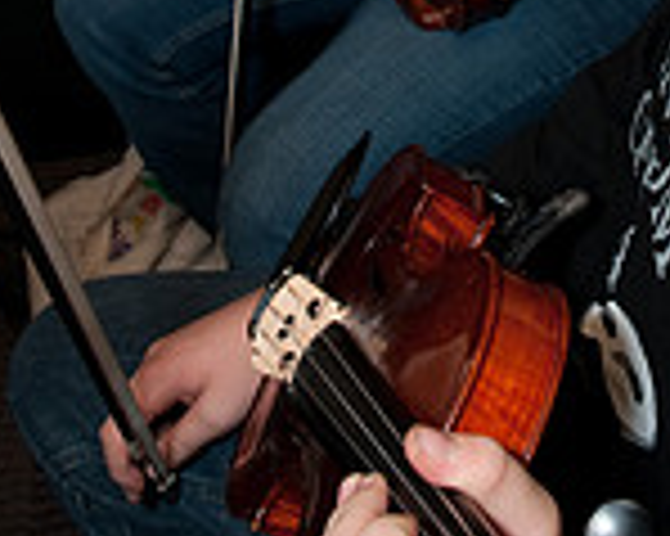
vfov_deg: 16.6
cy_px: -248
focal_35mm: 85
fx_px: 1684
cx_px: 564
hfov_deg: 22.1
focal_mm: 20
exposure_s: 1/60
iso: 400
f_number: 5.6
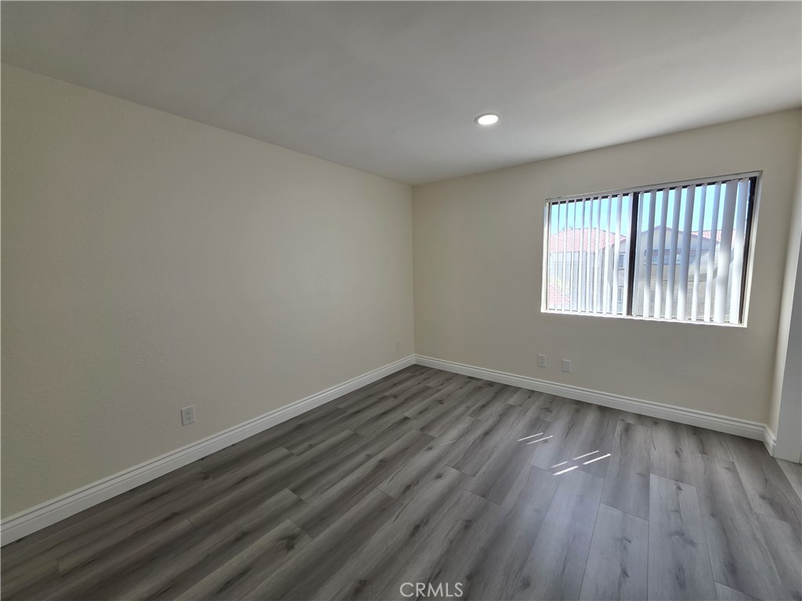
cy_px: 300
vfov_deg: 89.9
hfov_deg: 106.2
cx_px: 401
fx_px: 301
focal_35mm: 13
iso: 20
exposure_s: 1/120
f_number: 1.9
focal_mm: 2.2
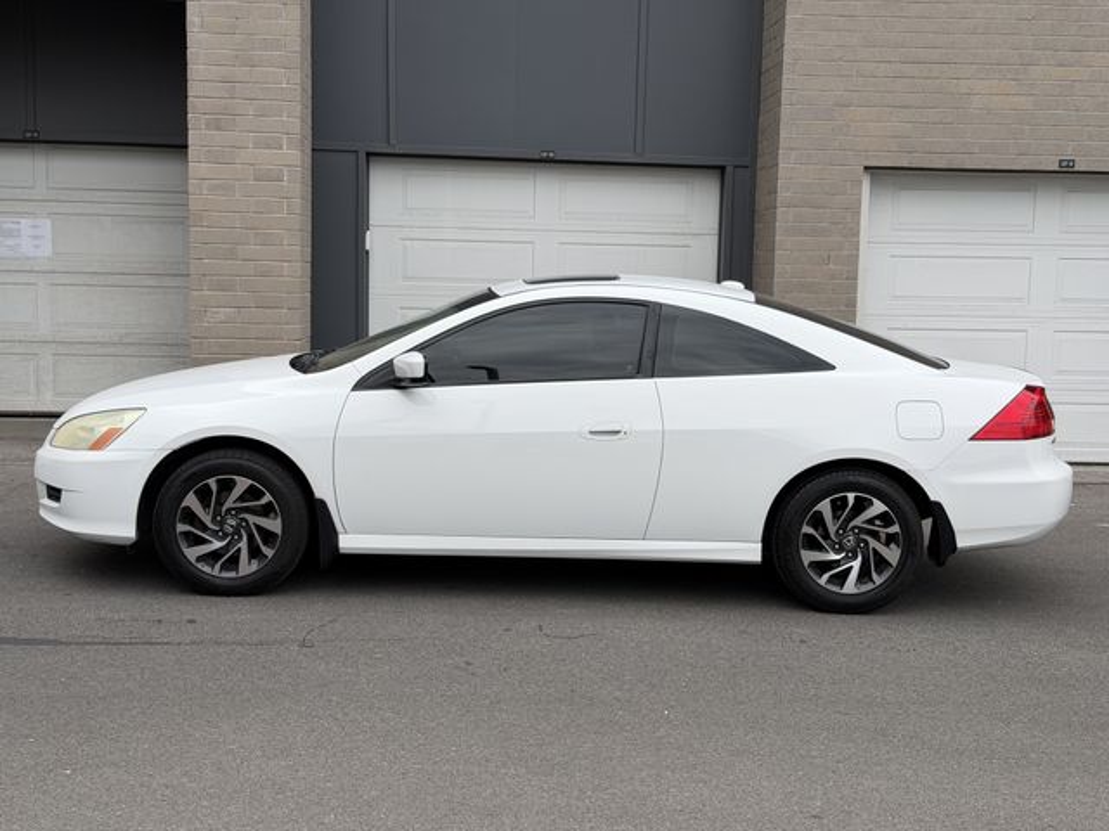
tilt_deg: -5.2
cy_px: 416
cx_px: 554
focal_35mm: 48
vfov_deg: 30.3
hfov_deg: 39.7
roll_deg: -1.0
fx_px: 1538
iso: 64
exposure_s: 1/3534
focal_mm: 6.76
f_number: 1.78
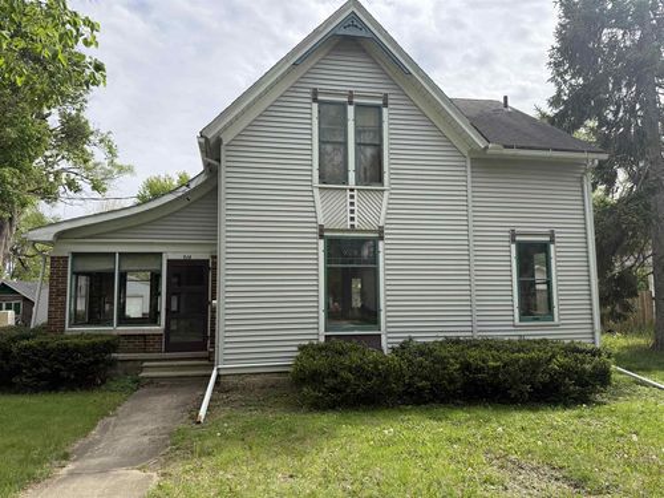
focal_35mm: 24
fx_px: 460
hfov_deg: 71.6
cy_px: 249
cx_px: 332
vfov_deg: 56.8
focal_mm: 6.76
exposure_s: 1/3145
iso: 100
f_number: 1.78
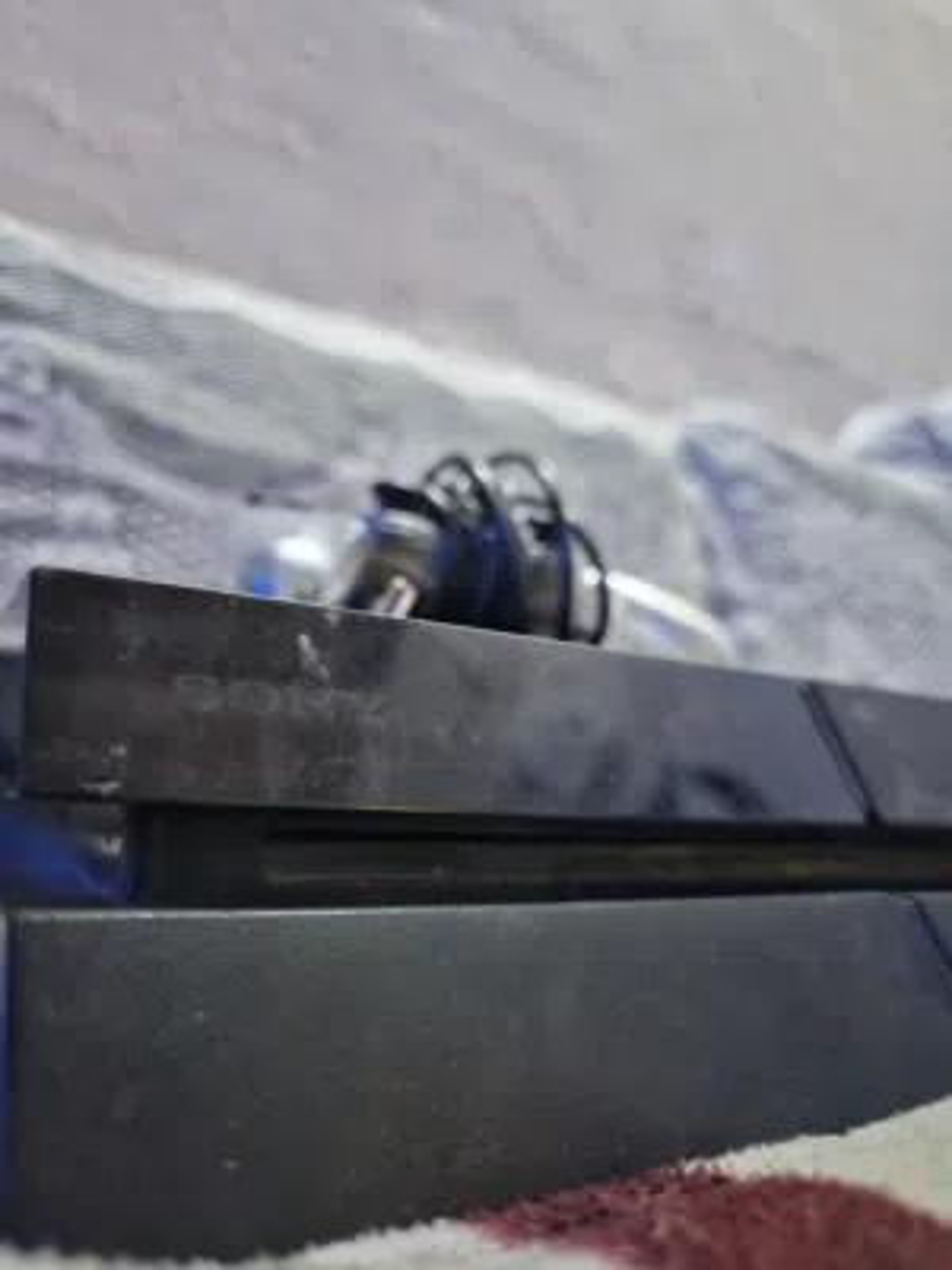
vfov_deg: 73.9
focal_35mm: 23
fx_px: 843
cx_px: 476
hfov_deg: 58.9
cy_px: 635
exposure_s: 1/15
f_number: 1.8
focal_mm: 5.4
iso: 1250
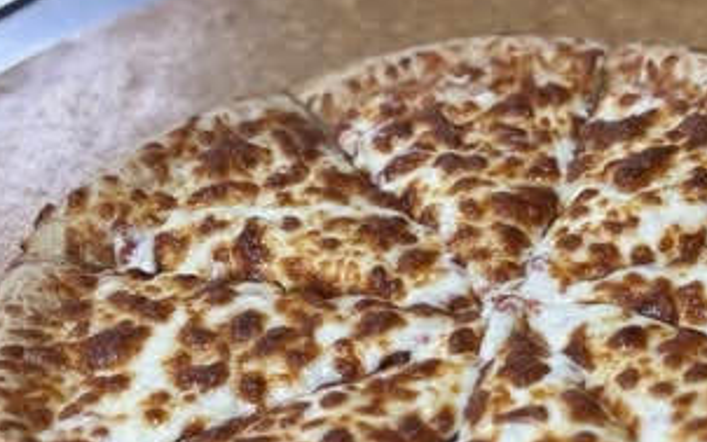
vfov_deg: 12.2
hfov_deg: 19.4
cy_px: 402
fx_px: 2062
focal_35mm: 107
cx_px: 485
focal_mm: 5.96
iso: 50
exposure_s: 1/65
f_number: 1.6
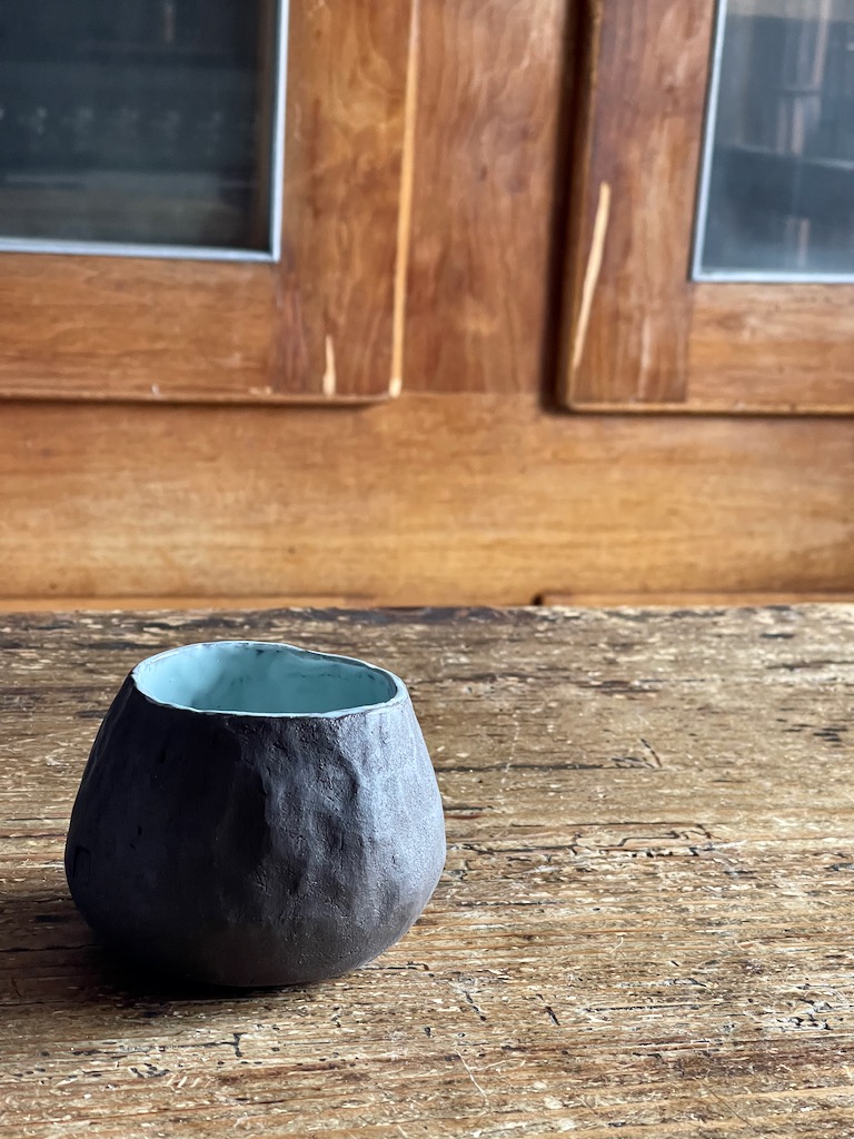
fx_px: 2105
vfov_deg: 30.3
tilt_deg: -13.9
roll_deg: -3.3
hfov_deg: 22.9
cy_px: 570
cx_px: 427
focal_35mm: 64
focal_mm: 7.5
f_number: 2.2
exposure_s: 1/60
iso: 250
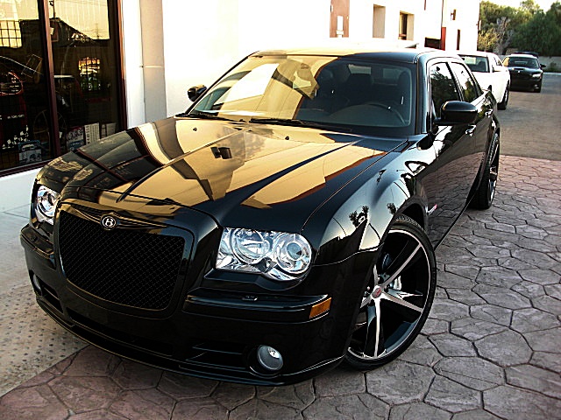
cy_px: 210
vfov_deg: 39.7
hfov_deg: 51.4
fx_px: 583
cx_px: 280
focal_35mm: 36
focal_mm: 6.3
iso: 100
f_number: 2.8
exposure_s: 1/80
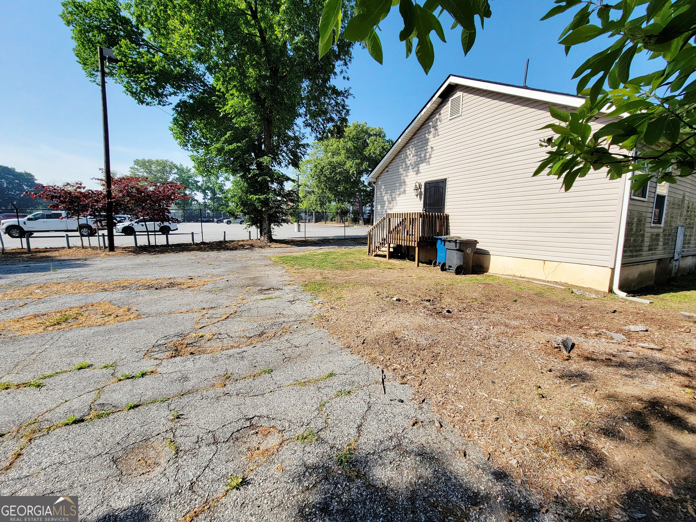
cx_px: 348
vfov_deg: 89.9
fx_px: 261
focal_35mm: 13
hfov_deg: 106.2
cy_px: 261
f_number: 2.2
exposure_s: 1/1429
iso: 50
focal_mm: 2.2
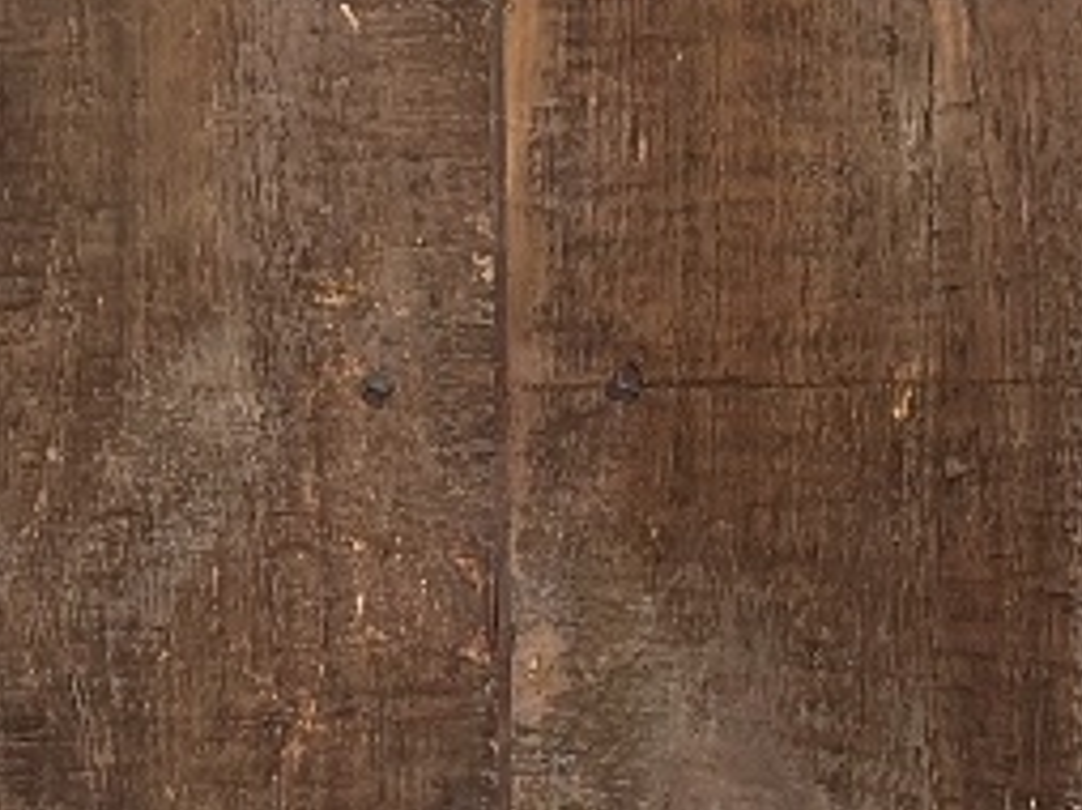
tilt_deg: -11.2
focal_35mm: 227
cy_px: 358
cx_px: 349
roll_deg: +2.2
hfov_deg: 8.7
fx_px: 7089
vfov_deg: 6.5
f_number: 1.78
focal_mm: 6.86
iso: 250
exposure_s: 1/60
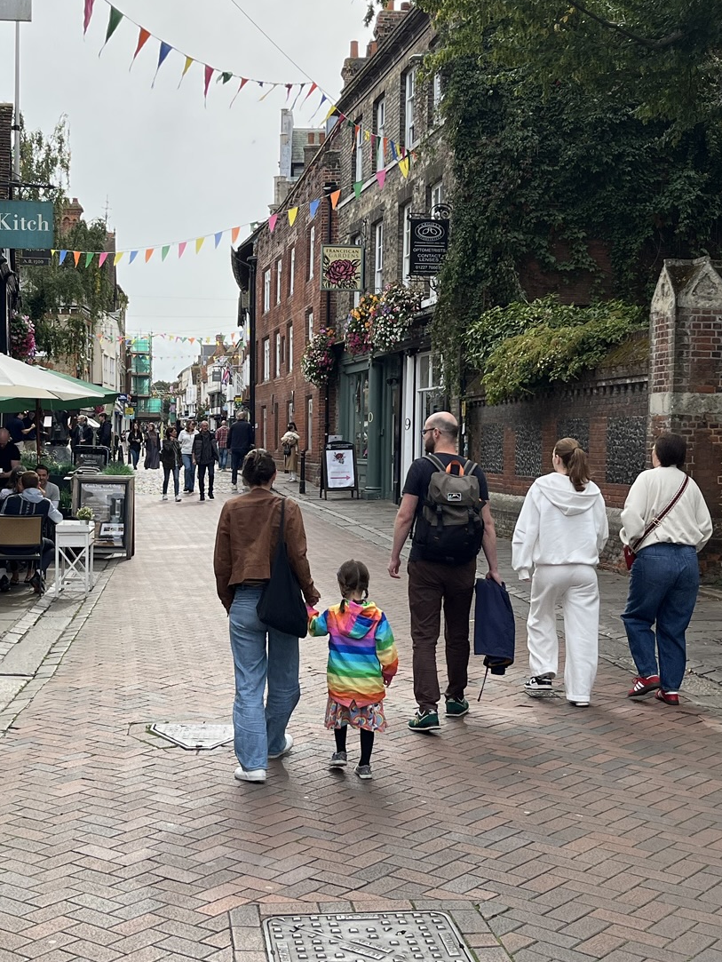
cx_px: 240
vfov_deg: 39.6
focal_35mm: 48
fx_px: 1334
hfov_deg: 30.1
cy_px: 486
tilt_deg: -1.1
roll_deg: +0.8
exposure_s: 1/1748
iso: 50
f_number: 1.6
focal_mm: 5.1
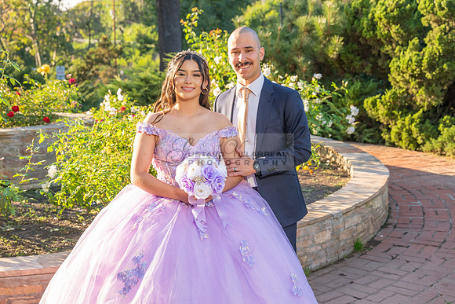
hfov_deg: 33.9
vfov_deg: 23.0
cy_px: 152
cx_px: 228
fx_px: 746
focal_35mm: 59
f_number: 5.6
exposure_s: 1/200
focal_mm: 59
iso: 200
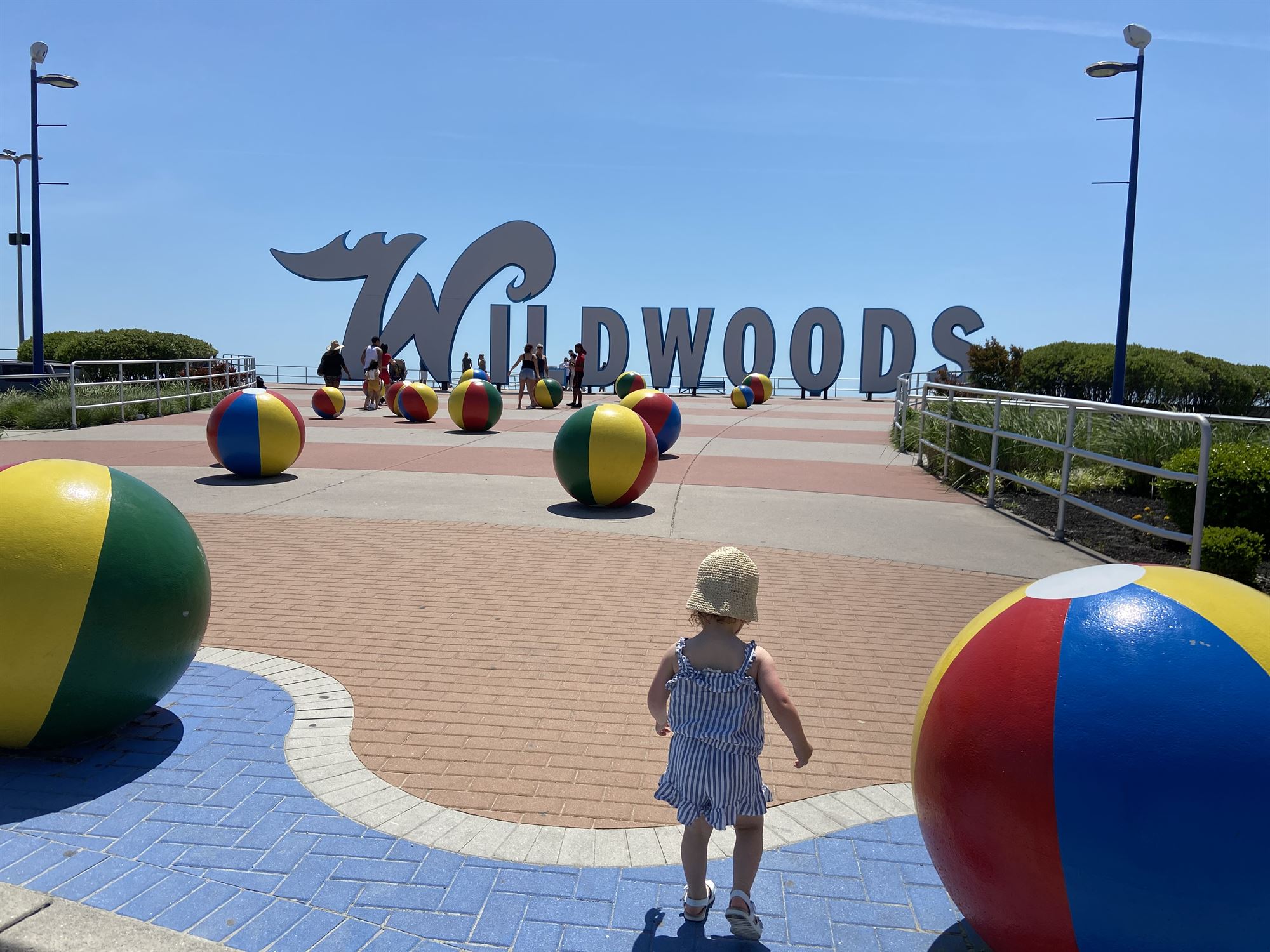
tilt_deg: -3.4
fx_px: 954
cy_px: 476
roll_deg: -1.7
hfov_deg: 67.3
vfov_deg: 53.1
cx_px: 635
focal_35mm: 26
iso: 32
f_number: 1.8
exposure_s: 1/5495
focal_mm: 4.25
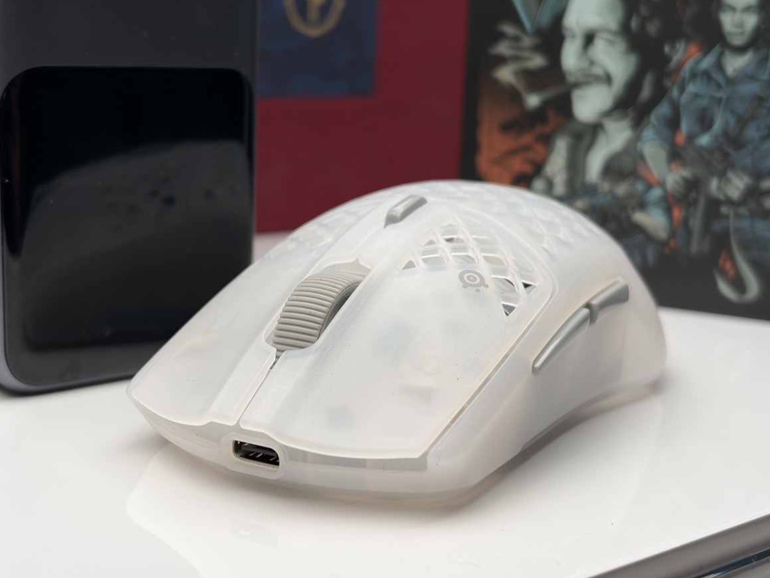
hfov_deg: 35.5
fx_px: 1201
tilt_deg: -10.7
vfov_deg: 27.0
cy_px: 298
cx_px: 372
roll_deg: -1.7
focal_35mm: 54
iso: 40
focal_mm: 5.96
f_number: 1.6
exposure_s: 1/112
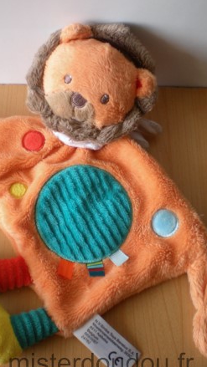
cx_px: 67
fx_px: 478
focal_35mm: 49
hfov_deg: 24.3
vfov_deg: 42.0
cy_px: 162
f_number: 3.1
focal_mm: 6.3
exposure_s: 1/59
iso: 129
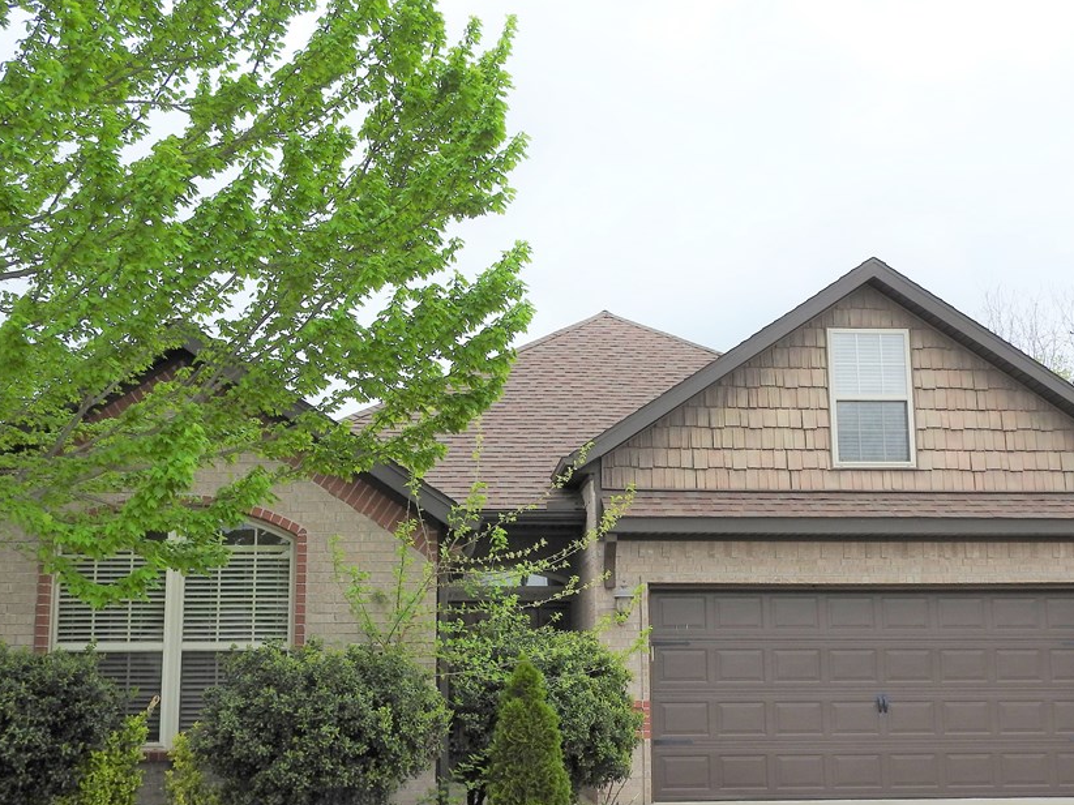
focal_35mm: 41
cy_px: 477
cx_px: 506
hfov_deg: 45.8
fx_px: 1272
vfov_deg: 35.0
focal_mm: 5.9
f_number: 3.6
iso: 100
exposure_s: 1/640
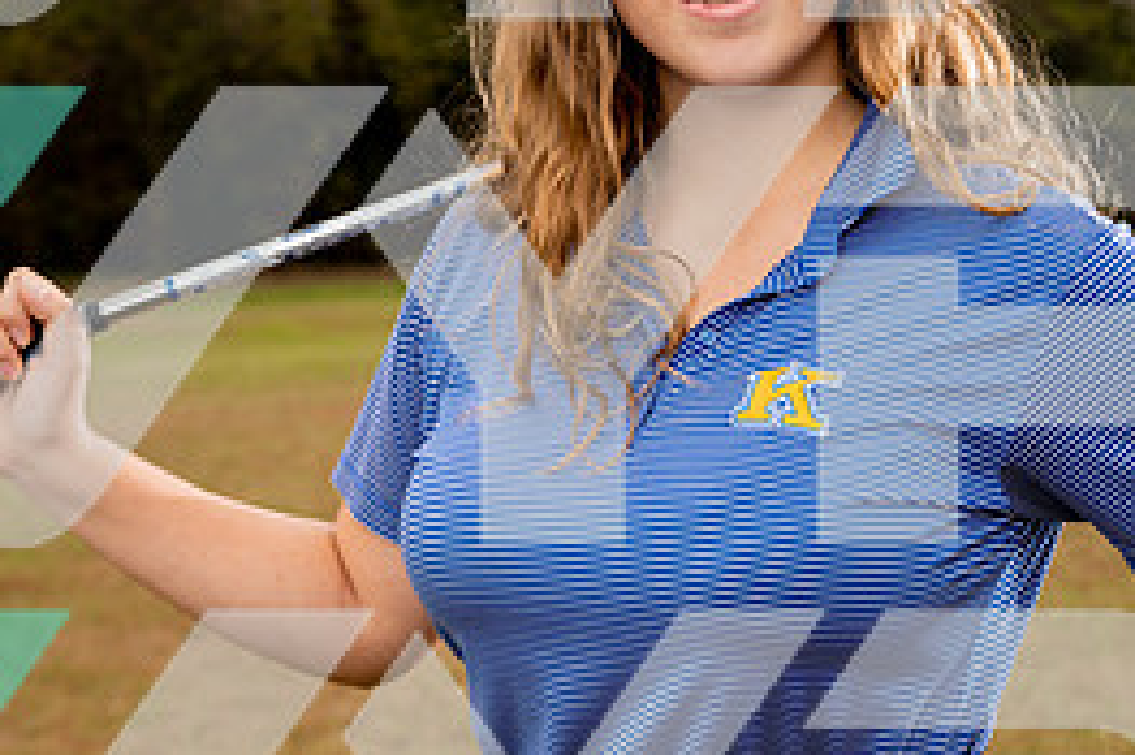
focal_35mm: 95
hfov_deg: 21.4
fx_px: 2993
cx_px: 734
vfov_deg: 14.4
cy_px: 317
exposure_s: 1/250
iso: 200
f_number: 4.5
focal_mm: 43
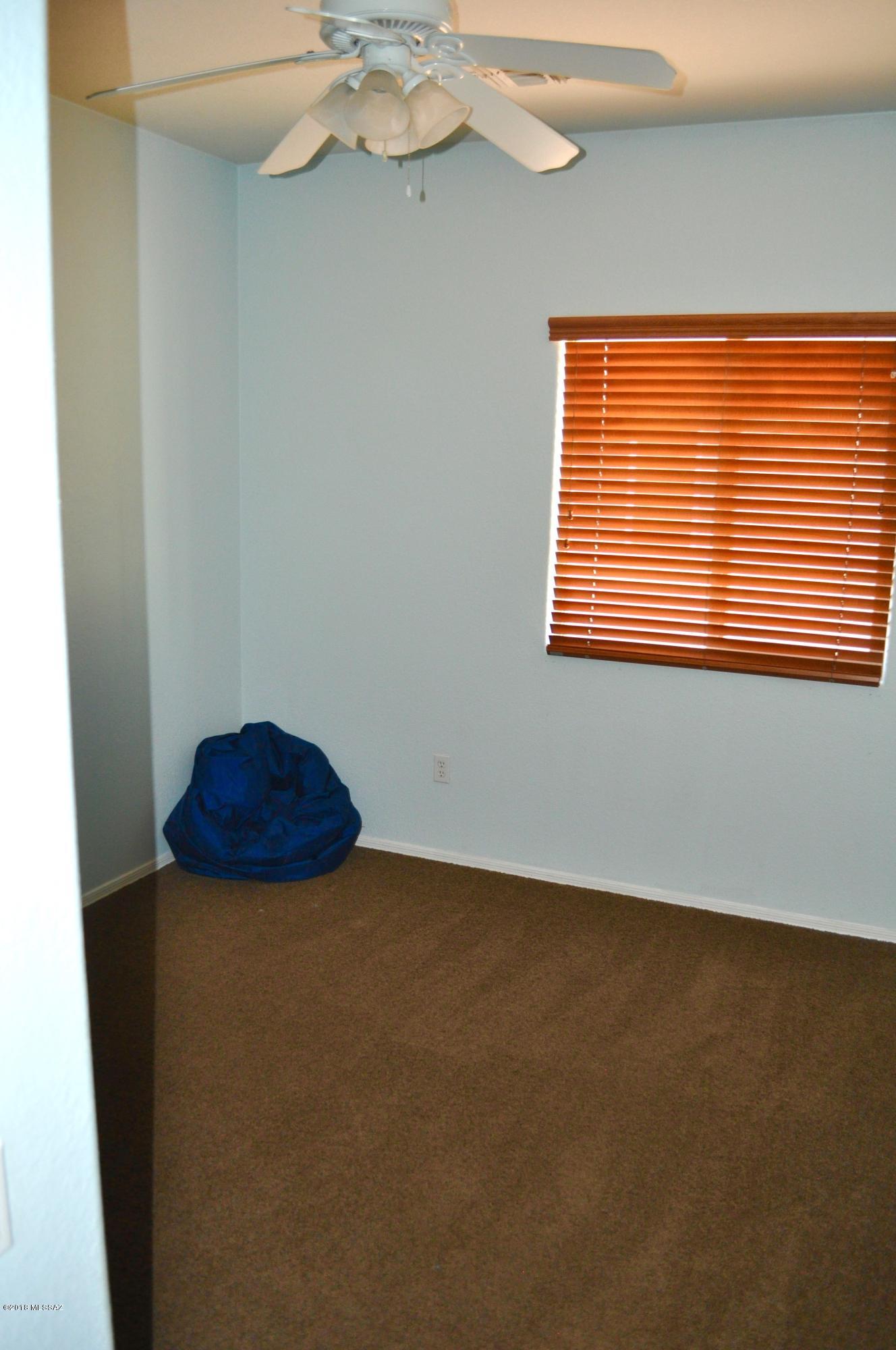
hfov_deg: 43.5
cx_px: 448
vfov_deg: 62.0
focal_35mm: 30
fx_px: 1123
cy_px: 675
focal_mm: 20
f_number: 3.8
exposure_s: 1/60
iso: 800
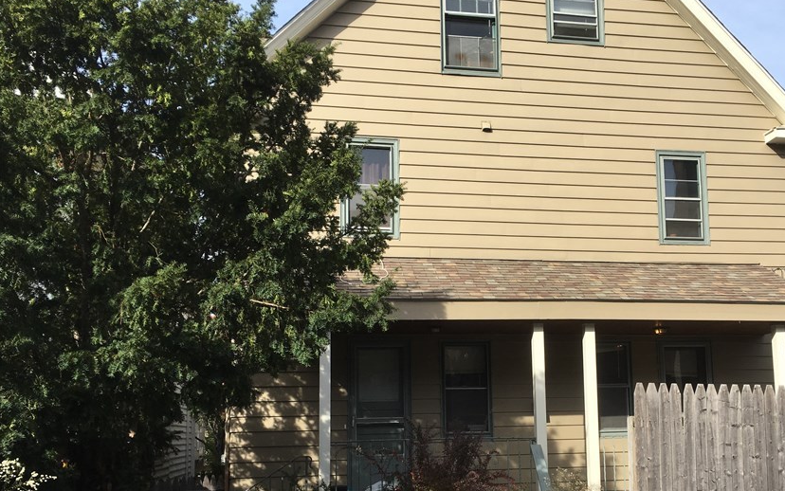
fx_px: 813
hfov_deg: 51.1
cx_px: 484
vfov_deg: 33.2
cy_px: 339
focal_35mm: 38
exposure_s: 1/950
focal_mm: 4.15
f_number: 2.2
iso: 25
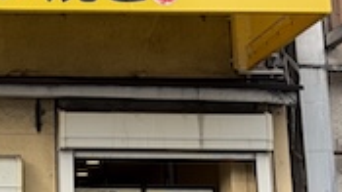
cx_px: -10
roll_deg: +0.0
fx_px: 553
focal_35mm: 61
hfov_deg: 31.5
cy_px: 175
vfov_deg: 19.3
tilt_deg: +8.1
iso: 40
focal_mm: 2.22
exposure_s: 1/502
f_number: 2.2
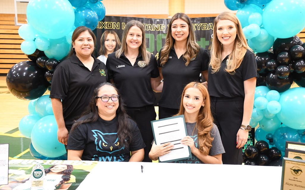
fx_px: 357
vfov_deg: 29.8
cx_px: 152
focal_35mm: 43
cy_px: 94
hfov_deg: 46.2
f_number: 5.6
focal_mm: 28
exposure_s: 1/80
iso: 1250
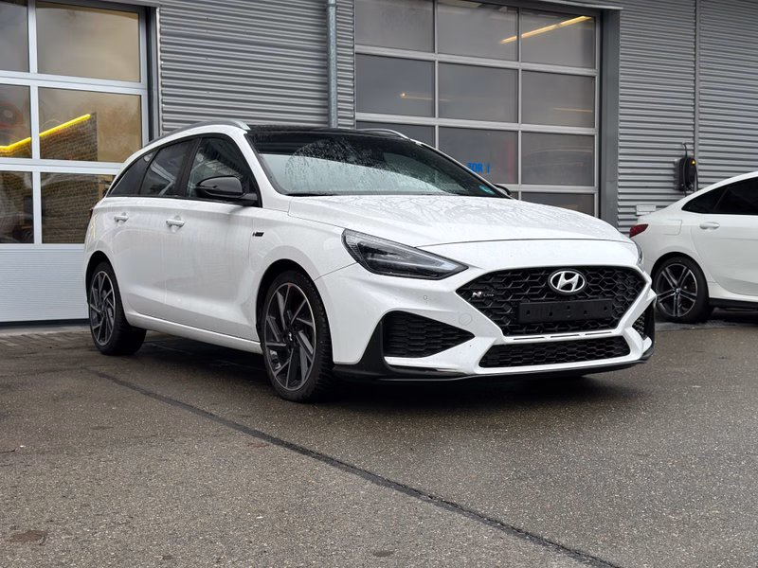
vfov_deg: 30.3
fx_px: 1051
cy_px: 284
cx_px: 379
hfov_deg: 39.7
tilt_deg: -2.9
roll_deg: +0.6
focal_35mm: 48
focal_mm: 6.86
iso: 64
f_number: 1.78
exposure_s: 1/119
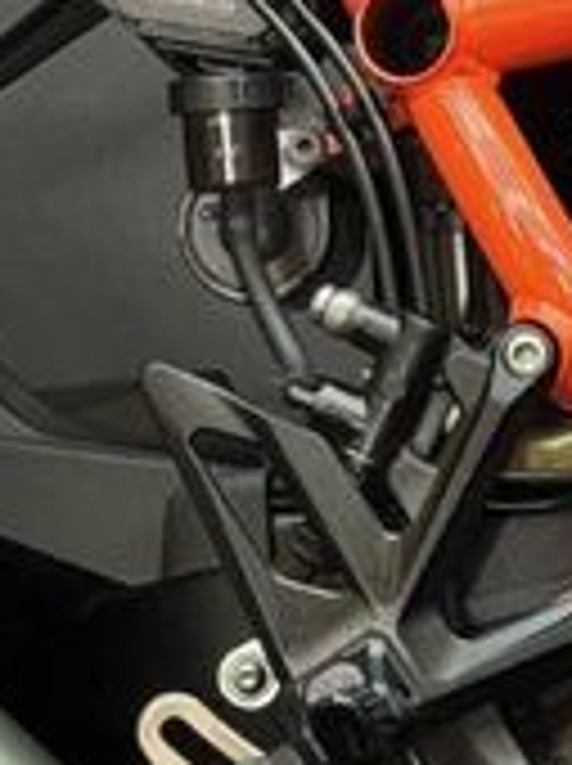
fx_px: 3998
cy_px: 540
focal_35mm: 181
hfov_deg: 7.7
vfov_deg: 10.9
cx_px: 1279
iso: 125
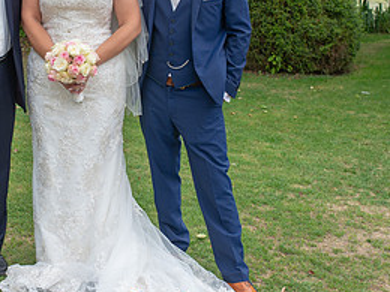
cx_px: 98
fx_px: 845
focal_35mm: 75
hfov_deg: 25.7
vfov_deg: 19.6
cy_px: 93
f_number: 4.5
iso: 100
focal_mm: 35
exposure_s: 1/160
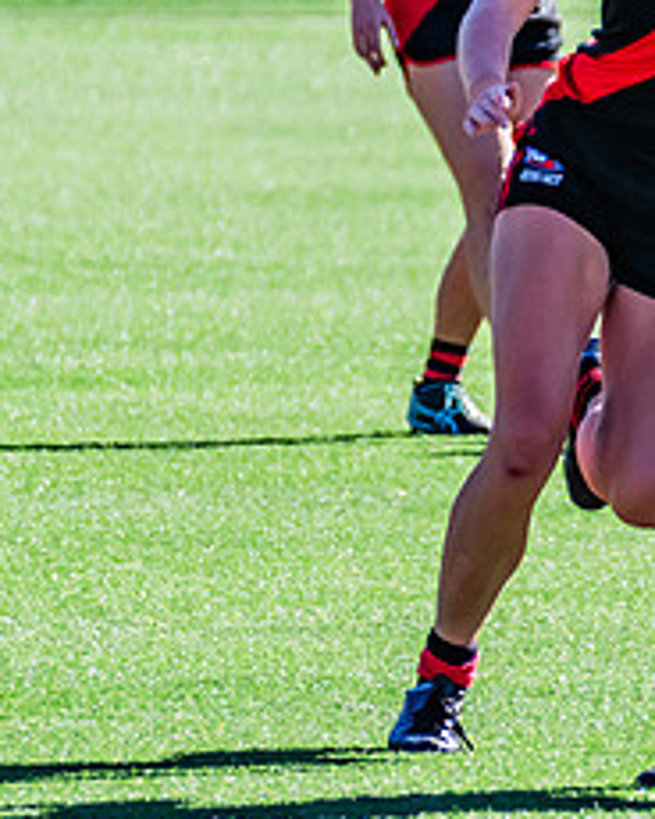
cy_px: 274
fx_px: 33779
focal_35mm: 1394
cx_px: 597
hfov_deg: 1.1
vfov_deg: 1.4
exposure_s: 1/1250
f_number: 9
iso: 800
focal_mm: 380
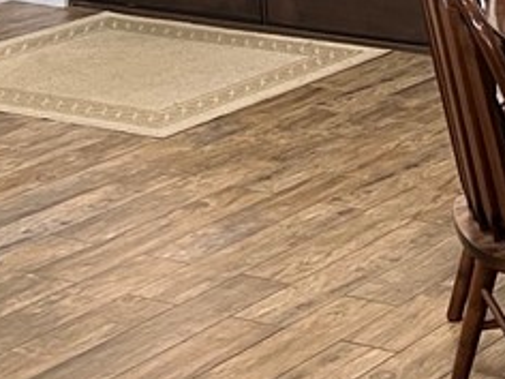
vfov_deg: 12.5
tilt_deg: -9.3
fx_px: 1649
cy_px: -173
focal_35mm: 113
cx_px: 860
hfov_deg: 15.4
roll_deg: +0.2
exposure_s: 1/60
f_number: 1.5
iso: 250
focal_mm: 5.7
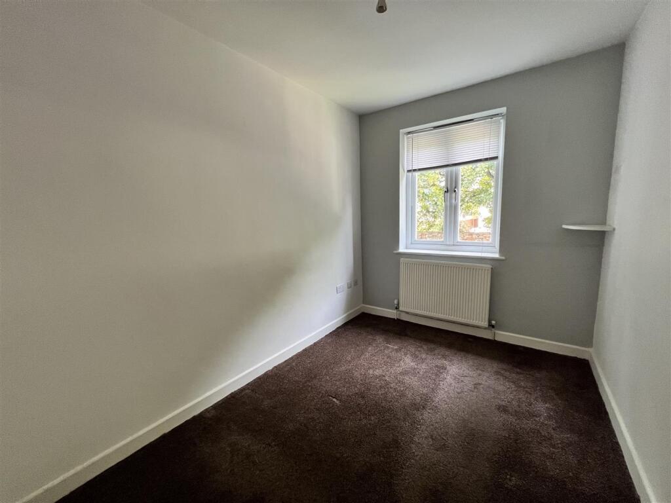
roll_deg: +2.0
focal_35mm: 13
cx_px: 336
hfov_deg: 106.2
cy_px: 252
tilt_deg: -7.4
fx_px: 252
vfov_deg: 89.9
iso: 250
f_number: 1.8
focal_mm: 1.57
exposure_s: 1/95
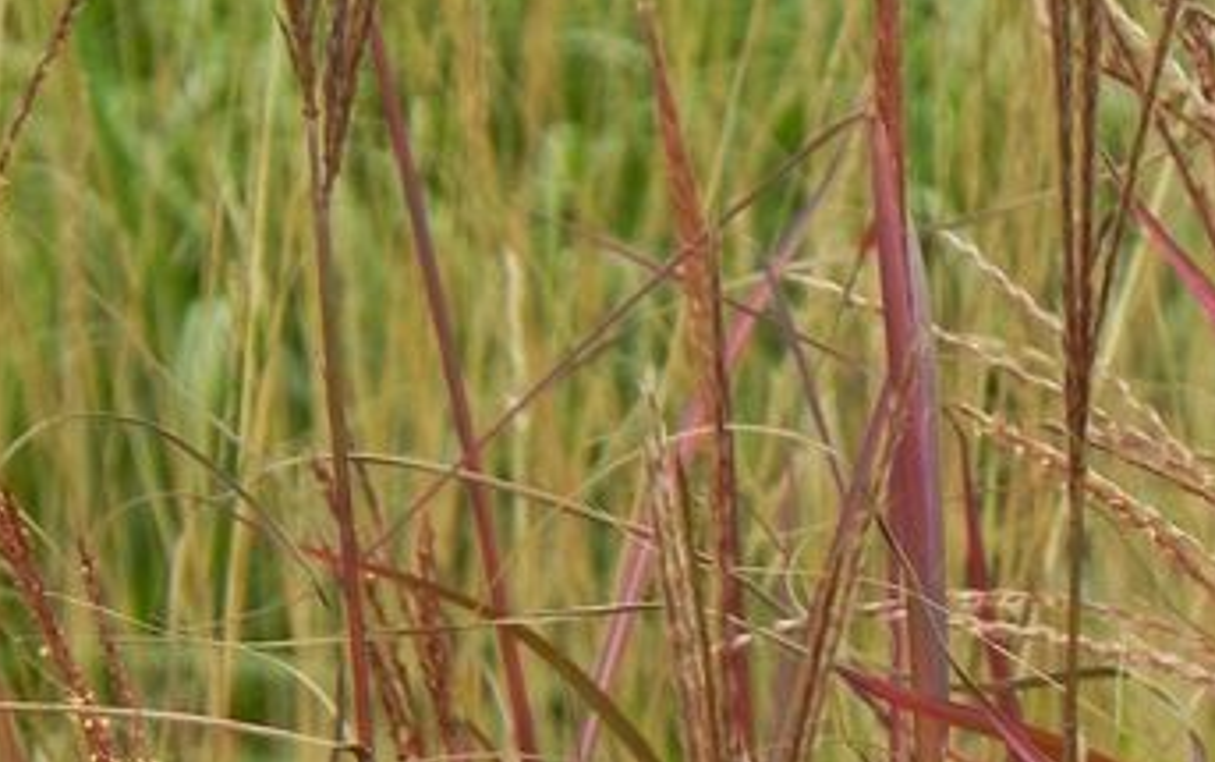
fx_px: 23828
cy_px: 663
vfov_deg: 1.8
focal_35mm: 719
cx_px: 822
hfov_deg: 2.9
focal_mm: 51.8
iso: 160
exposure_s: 1/80
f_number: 5
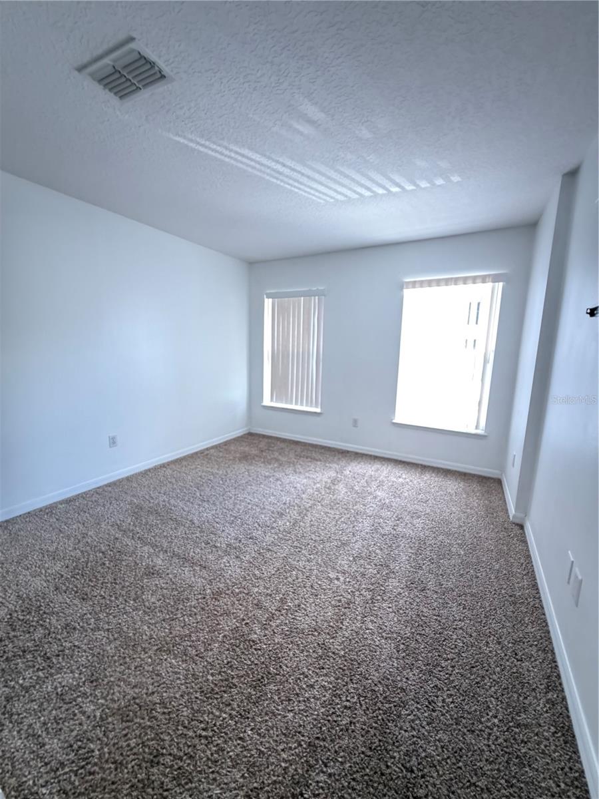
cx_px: 300
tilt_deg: -8.9
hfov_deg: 85.7
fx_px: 323
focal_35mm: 14
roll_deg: +0.2
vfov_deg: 102.1
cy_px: 400
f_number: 2.2
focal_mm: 2.22
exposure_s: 1/60
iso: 800
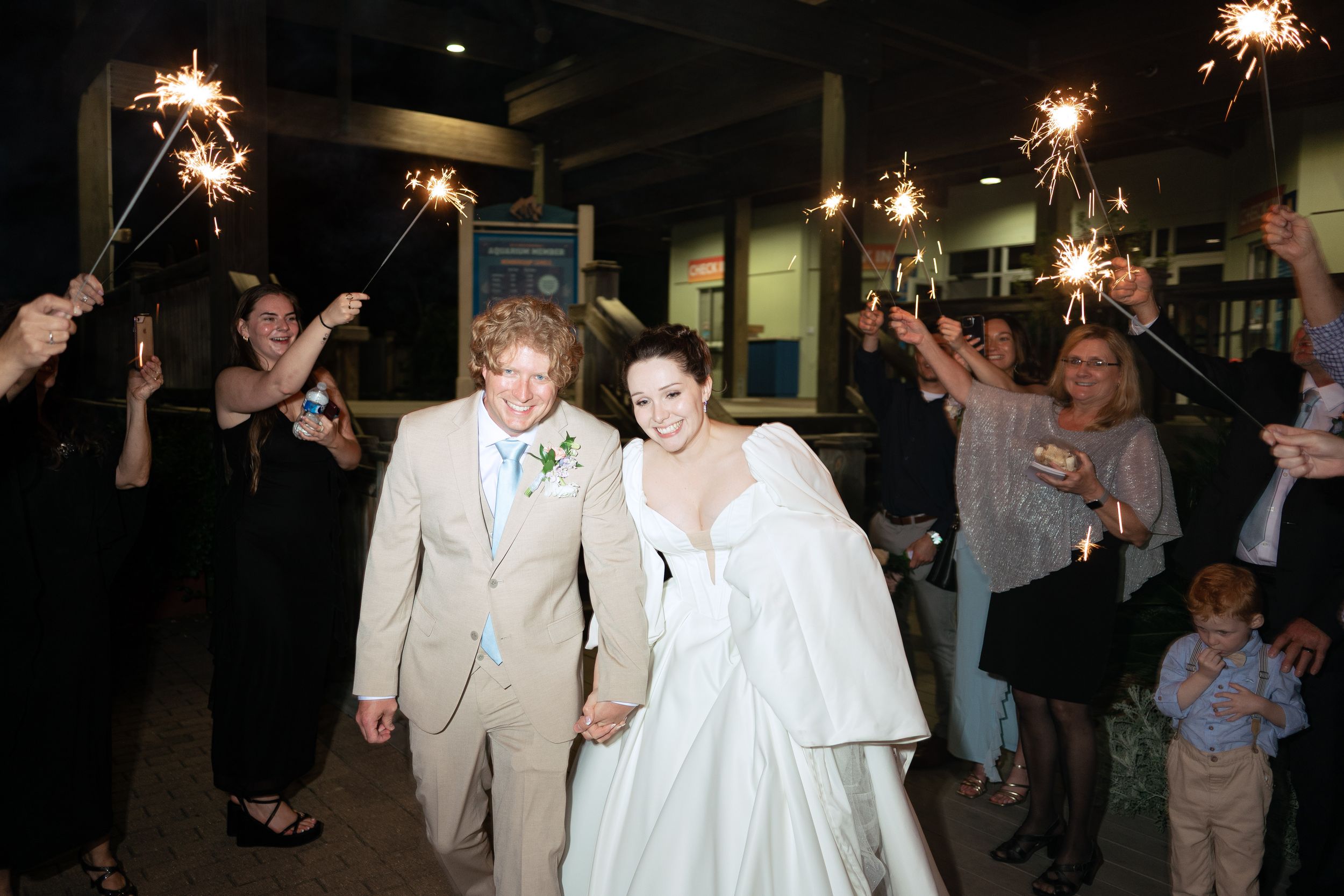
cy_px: 448
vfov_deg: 46.4
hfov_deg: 65.5
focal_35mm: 28
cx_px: 672
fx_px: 1045
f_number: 2.8
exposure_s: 1/30
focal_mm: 28
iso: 400
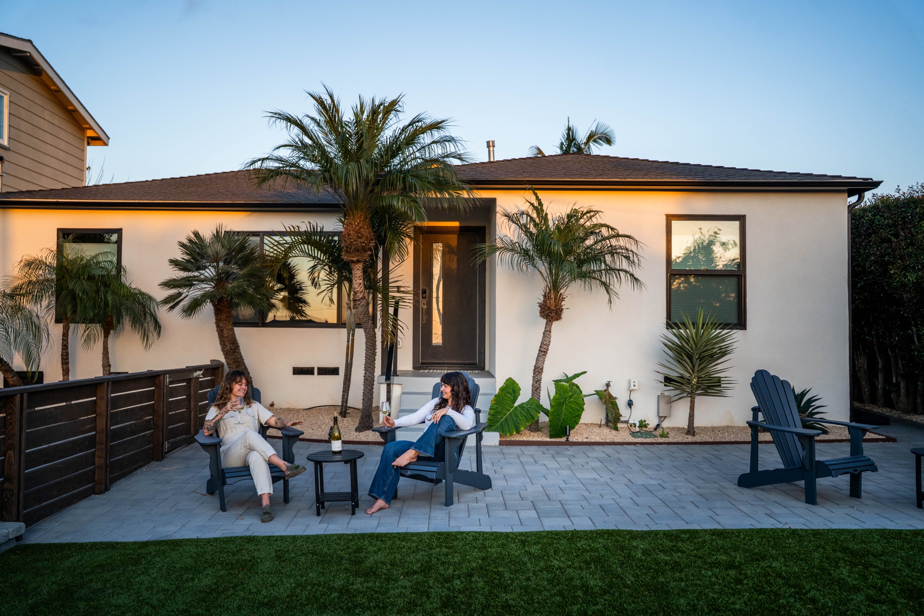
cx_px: 462
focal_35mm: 30
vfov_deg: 43.6
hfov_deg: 61.9
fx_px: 770
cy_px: 308
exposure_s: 1/1250
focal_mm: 30
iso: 640
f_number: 2.8
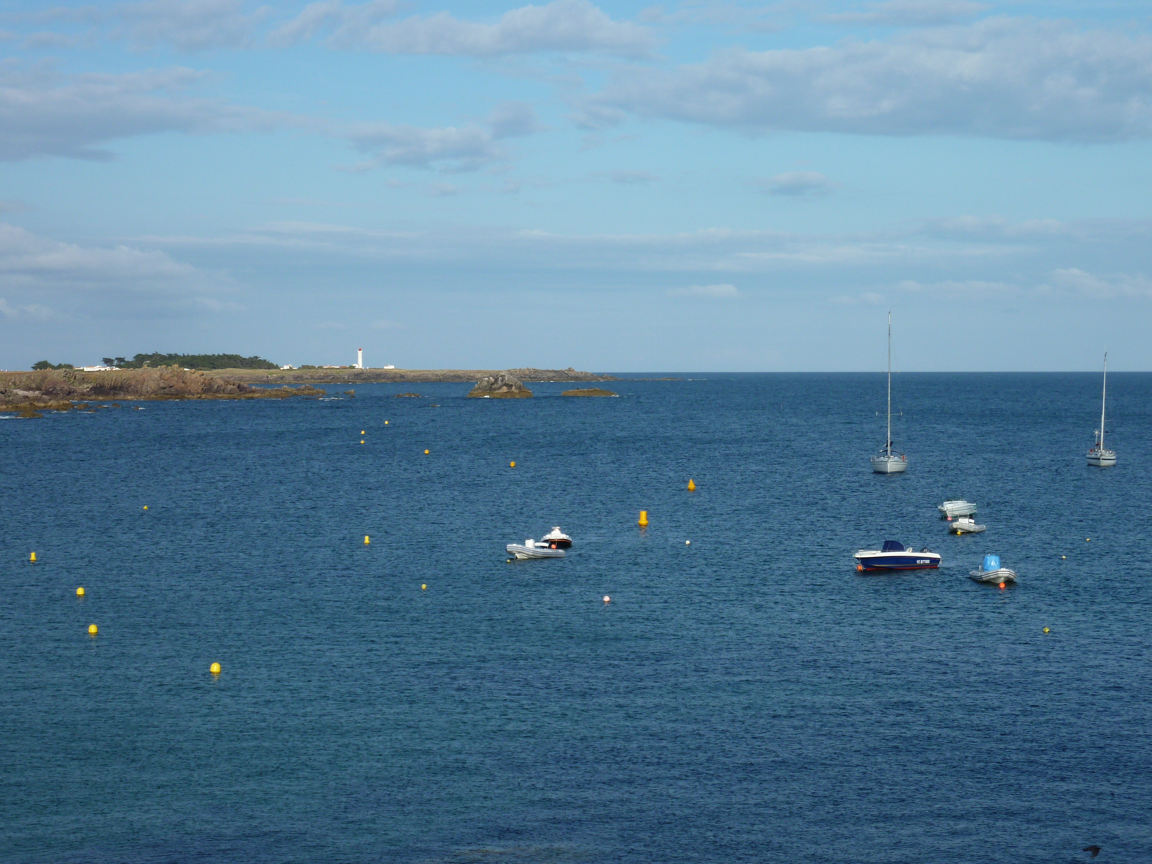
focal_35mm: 78
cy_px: 432
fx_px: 2596
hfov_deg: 25.0
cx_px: 576
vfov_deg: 18.9
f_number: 5.6
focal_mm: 12.8
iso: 80
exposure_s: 1/500
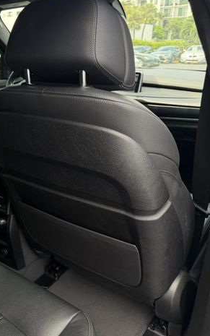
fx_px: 320
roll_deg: +1.6
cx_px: 14
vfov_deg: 55.3
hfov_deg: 34.0
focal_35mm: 35
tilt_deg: -19.1
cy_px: 168
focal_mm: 6.76
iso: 125
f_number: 1.78
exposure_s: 1/208
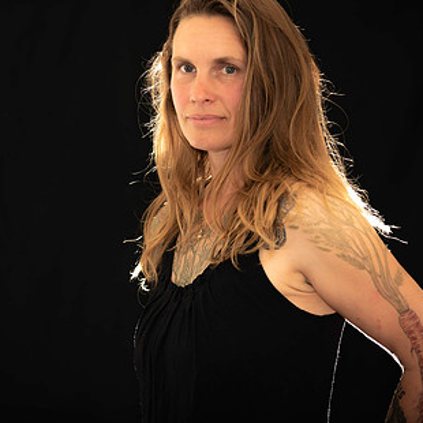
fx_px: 2240
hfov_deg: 10.8
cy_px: 164
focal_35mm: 162
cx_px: 138
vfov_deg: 10.8
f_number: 2.8
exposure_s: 1/30
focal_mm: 102
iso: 50
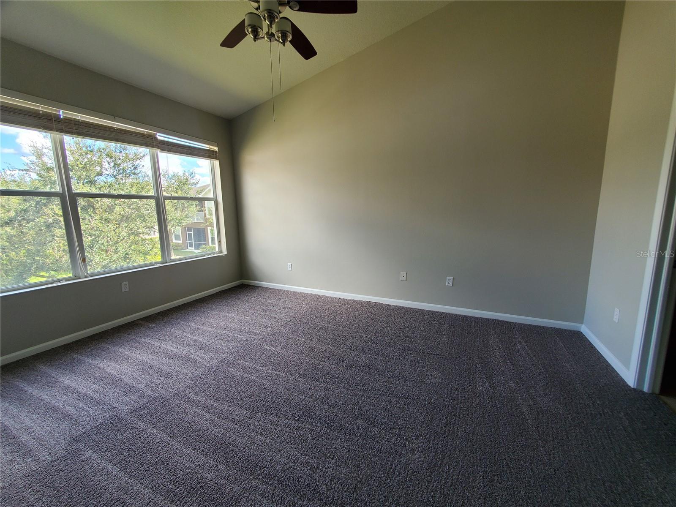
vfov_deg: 89.9
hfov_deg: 106.2
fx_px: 254
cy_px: 254
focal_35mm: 13
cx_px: 338
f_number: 2.2
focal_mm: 1.8
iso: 50
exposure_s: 1/60
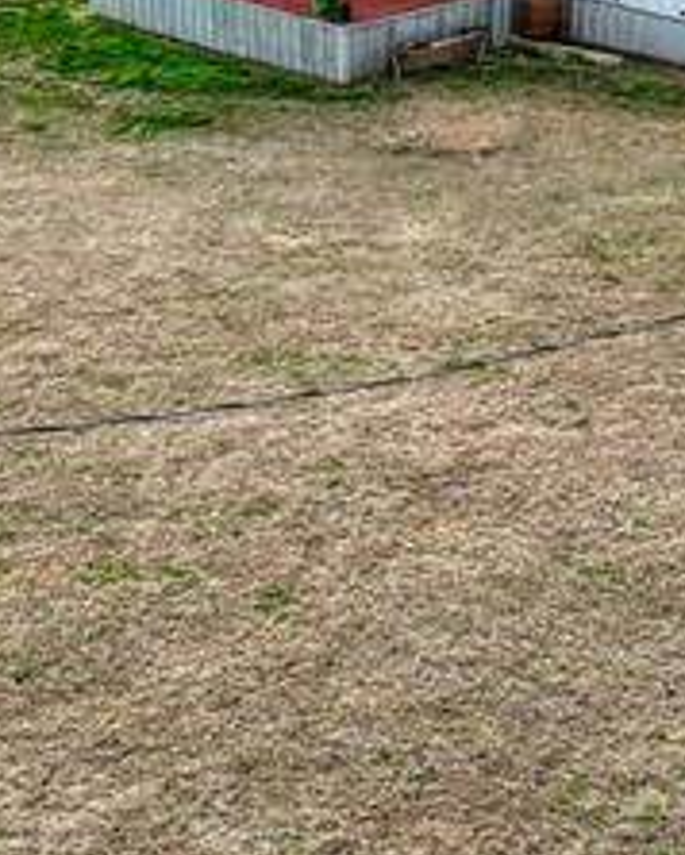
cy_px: 25
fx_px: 2733
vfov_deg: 17.4
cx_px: 654
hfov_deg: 14.1
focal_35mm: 108
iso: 400
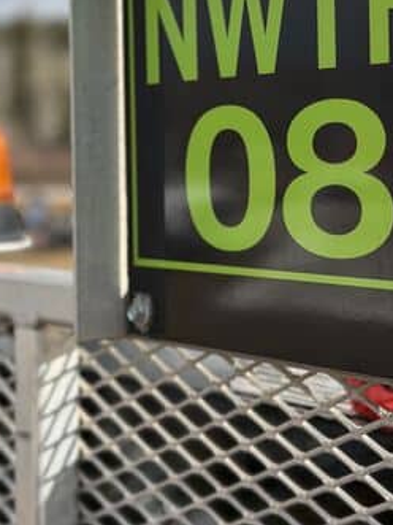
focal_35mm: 87
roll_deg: +1.7
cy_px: 140
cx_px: 306
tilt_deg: -0.3
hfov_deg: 16.8
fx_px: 1318
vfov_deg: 22.3
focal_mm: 6.76
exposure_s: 1/3096
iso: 64
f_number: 1.78
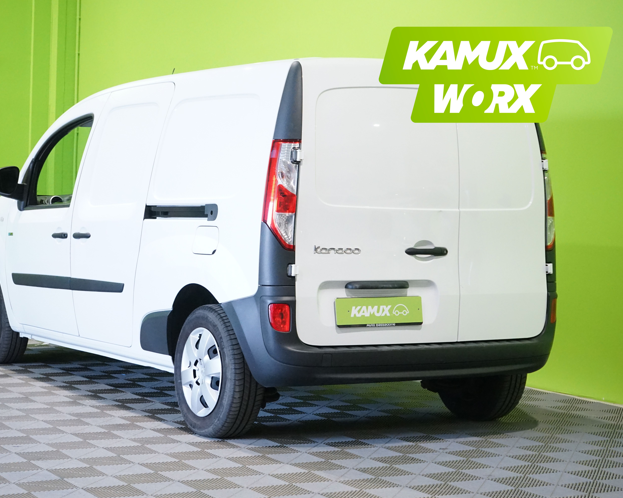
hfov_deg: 25.4
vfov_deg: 20.4
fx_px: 1383
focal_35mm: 75
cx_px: 269
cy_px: 251
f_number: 7.1
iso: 6400
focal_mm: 66
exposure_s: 1/160
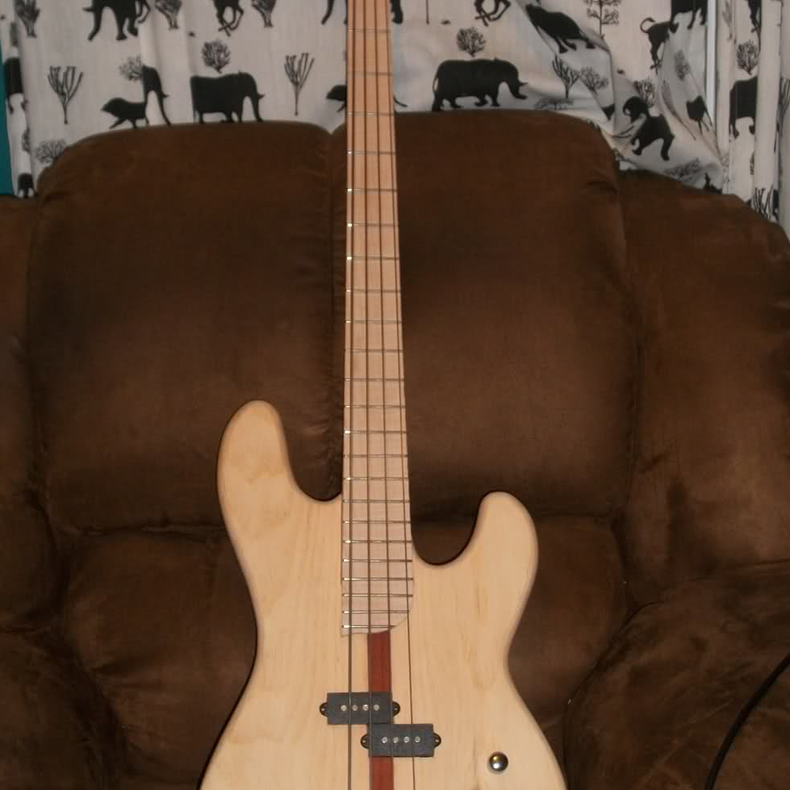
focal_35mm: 78
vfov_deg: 22.2
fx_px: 2014
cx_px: 380
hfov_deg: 22.2
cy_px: 375
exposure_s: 1/40
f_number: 4
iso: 160
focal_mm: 9.7
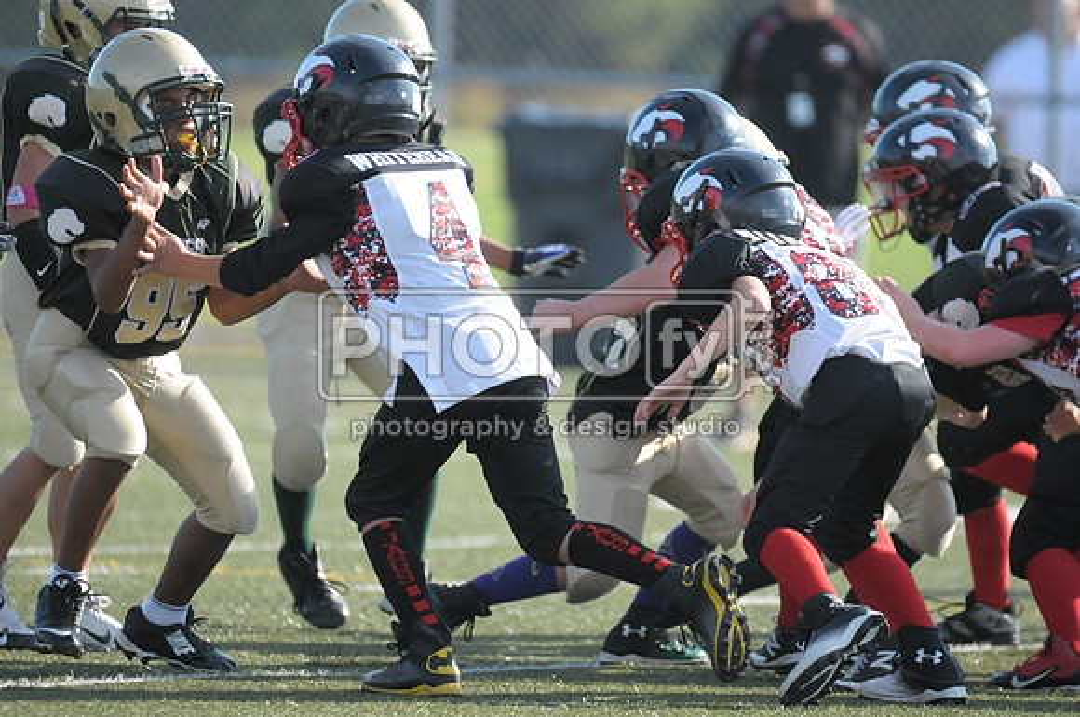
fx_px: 15279
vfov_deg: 2.7
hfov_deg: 4.0
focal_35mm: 510
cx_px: 540
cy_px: 358
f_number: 4
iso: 1600
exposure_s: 1/4000
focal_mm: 340
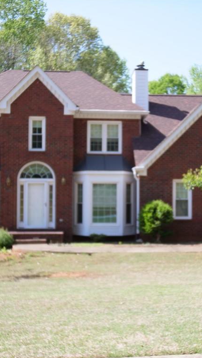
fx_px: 476
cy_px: 179
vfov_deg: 41.3
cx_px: 120
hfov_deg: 23.9
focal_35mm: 50
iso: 400
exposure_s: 1/8000
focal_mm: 17
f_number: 1.4
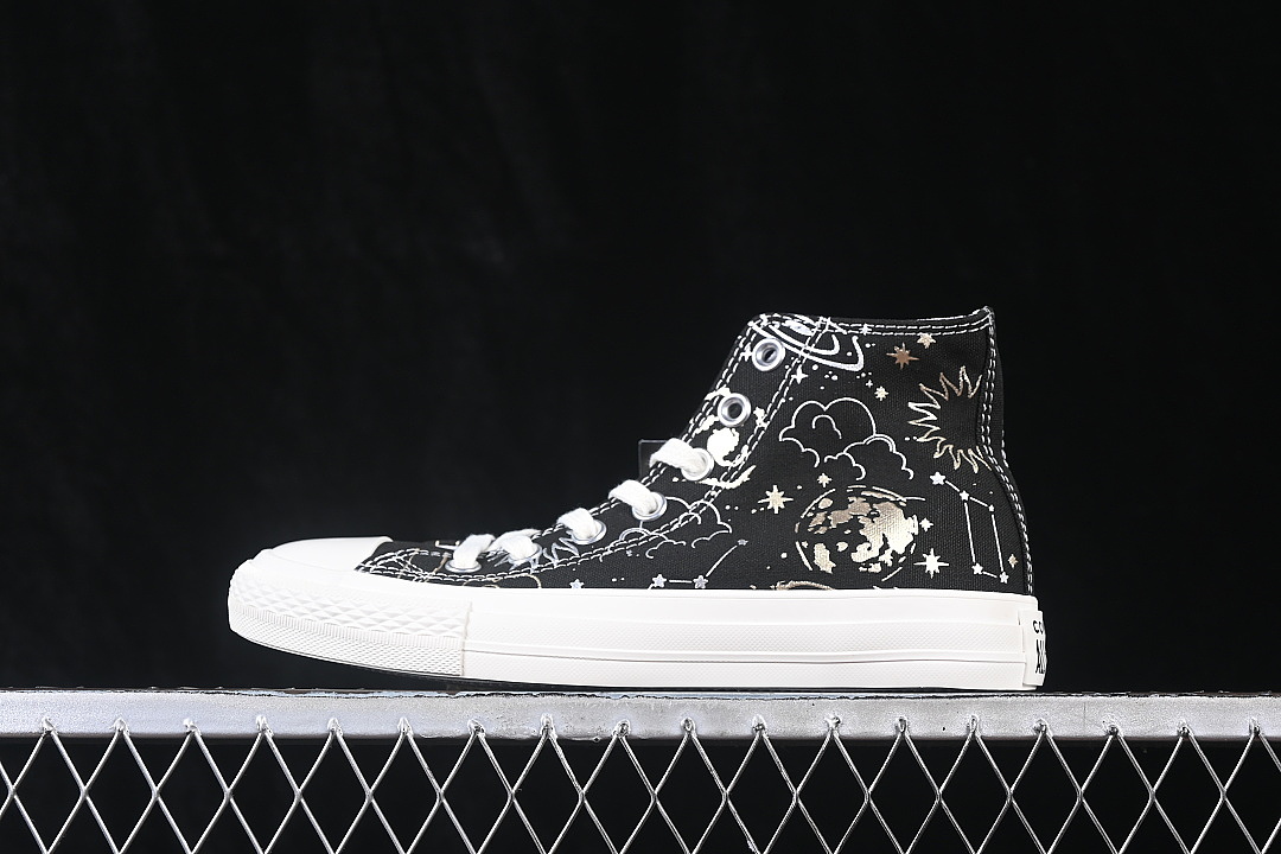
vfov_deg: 18.2
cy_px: 427
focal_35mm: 75
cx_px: 640
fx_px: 2669
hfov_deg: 27.0
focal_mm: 50
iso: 160
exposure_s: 1/60
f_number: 6.3
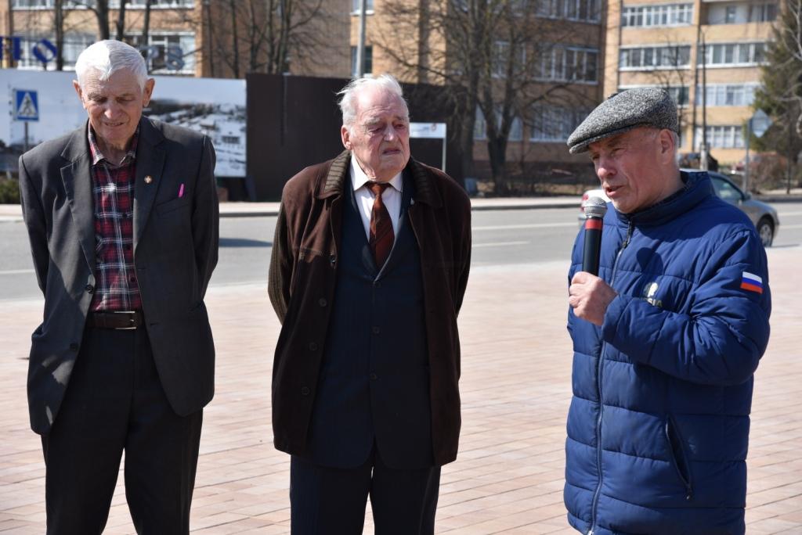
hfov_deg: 23.6
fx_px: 1917
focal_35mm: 86
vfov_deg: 15.9
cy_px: 268
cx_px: 401
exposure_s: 1/320
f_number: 9
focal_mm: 86
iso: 200
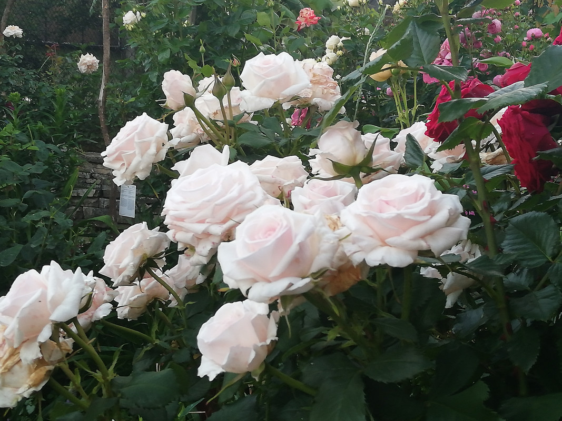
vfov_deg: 28.0
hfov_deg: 36.8
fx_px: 844
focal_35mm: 52
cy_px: 210
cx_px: 281
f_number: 2.2
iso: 125
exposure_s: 1/33.3
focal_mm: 3.81
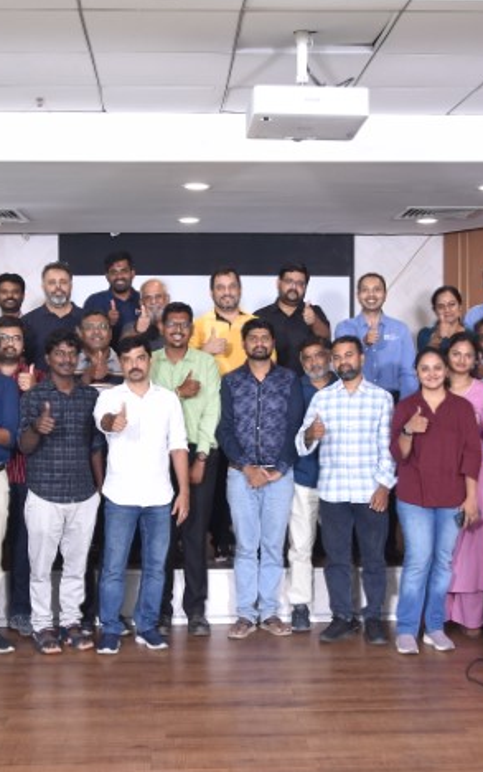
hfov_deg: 22.1
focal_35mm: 59
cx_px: 227
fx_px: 1237
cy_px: 391
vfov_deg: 34.7
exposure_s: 1/125
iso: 500
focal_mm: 25
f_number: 5
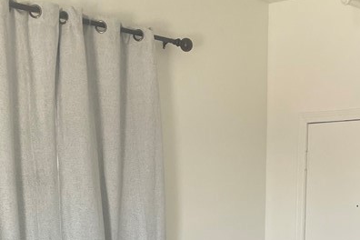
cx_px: 247
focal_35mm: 70
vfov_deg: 17.5
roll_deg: -0.4
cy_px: 361
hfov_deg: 28.6
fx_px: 700
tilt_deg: -10.9
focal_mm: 4.2
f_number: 1.6
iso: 100
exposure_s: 1/121
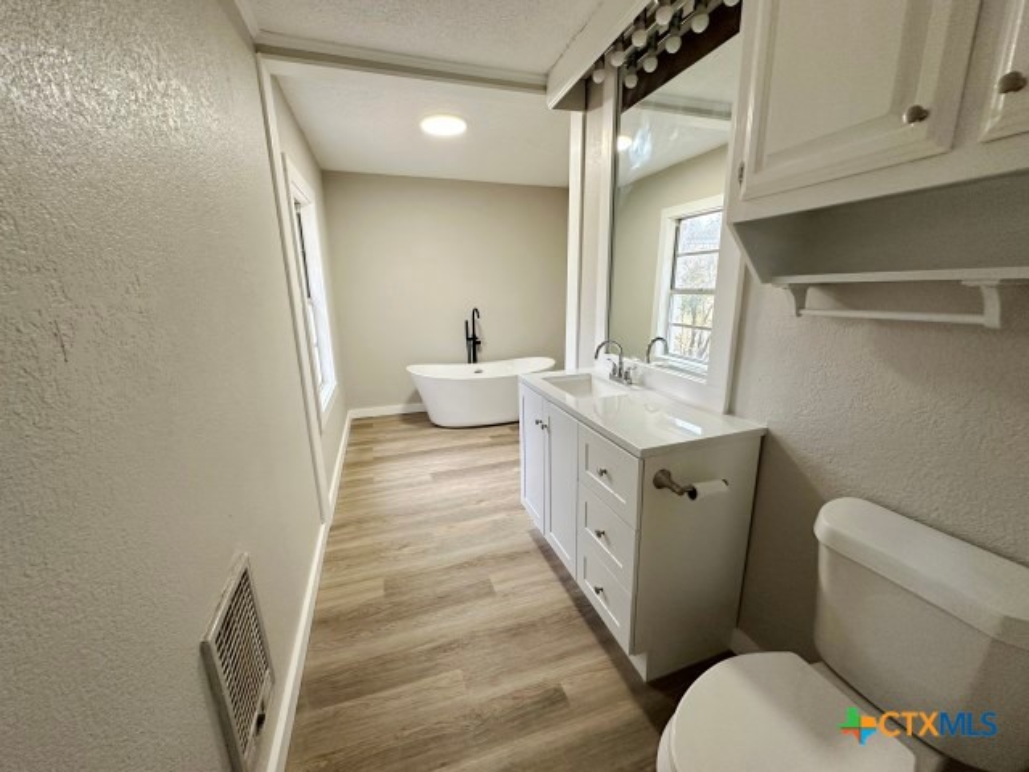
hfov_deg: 102.1
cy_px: 386
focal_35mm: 14
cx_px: 514
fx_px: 416
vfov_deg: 85.7
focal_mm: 2.22
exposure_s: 1/120
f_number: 2.2
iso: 250
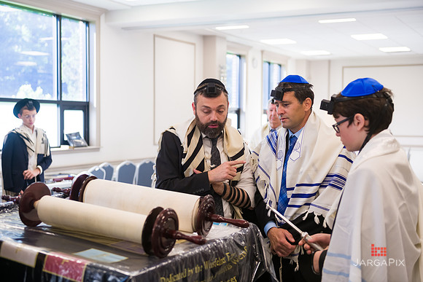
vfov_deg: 24.6
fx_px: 646
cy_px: 141
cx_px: 212
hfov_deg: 36.2
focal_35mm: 55
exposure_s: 1/125
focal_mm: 55
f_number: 3.2
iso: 400
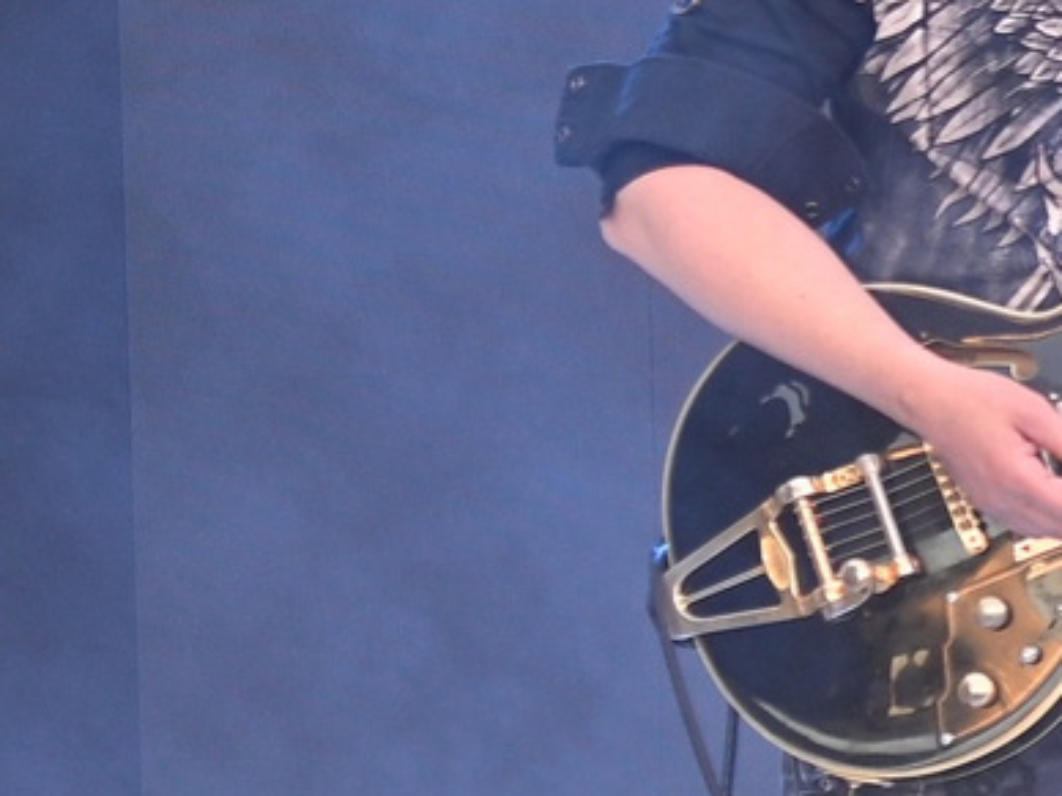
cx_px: 3323
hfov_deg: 7.6
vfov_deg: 6.7
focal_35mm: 222
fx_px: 6811
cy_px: 313
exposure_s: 1/160
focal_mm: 35
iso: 100
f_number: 2.5
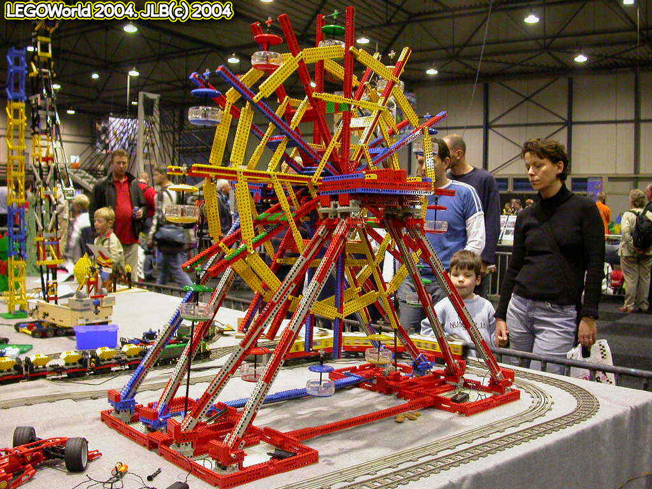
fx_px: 716
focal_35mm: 38
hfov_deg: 49.0
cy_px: 244
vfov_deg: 37.7
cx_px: 326
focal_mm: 7.85
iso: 400
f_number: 2.6
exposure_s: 1/30
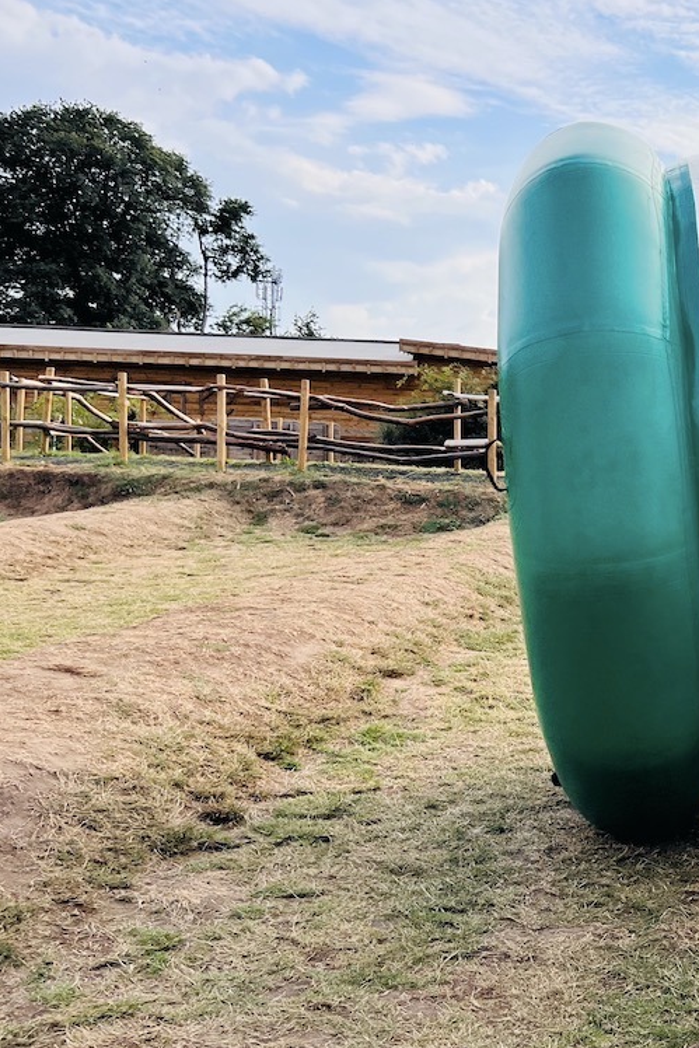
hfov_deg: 34.1
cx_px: 625
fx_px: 1077
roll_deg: +1.3
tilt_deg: -5.8
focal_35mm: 37
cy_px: 513
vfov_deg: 51.9
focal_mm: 5.7
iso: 50
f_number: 1.5
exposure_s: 1/5319
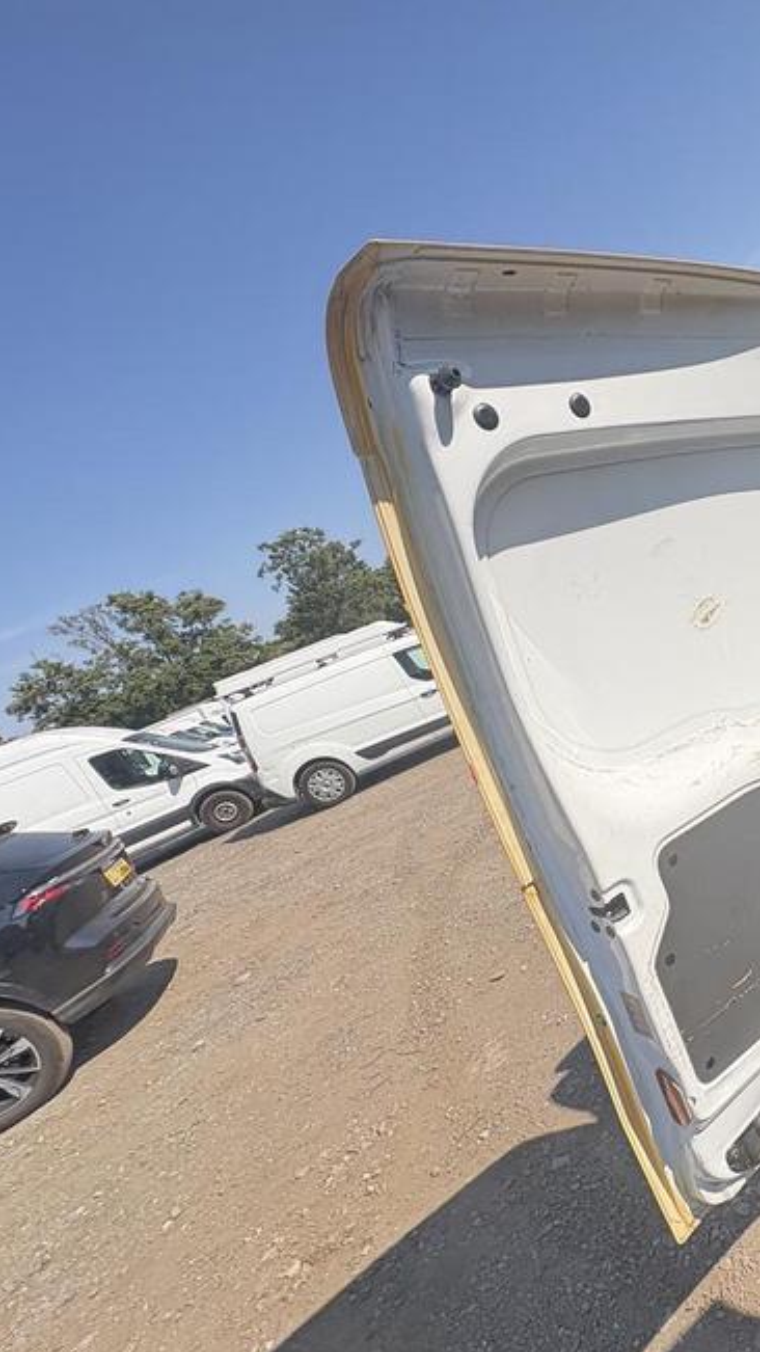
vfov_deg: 83.8
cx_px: 777
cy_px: 694
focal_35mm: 21
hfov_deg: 44.6
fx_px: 753
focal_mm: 2.22
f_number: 2.2
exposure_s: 1/652
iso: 40
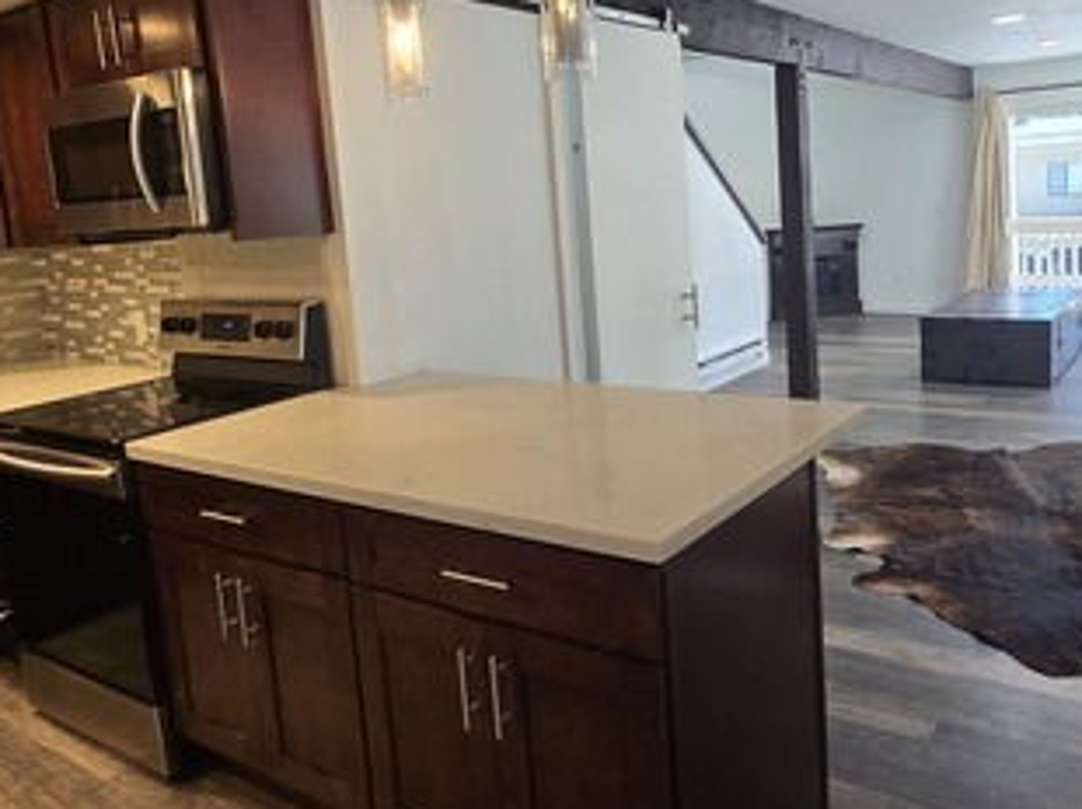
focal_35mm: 28
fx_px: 875
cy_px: 328
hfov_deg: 63.2
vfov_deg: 49.4
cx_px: 620
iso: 160
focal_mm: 1.7
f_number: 2.2
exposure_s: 1/60
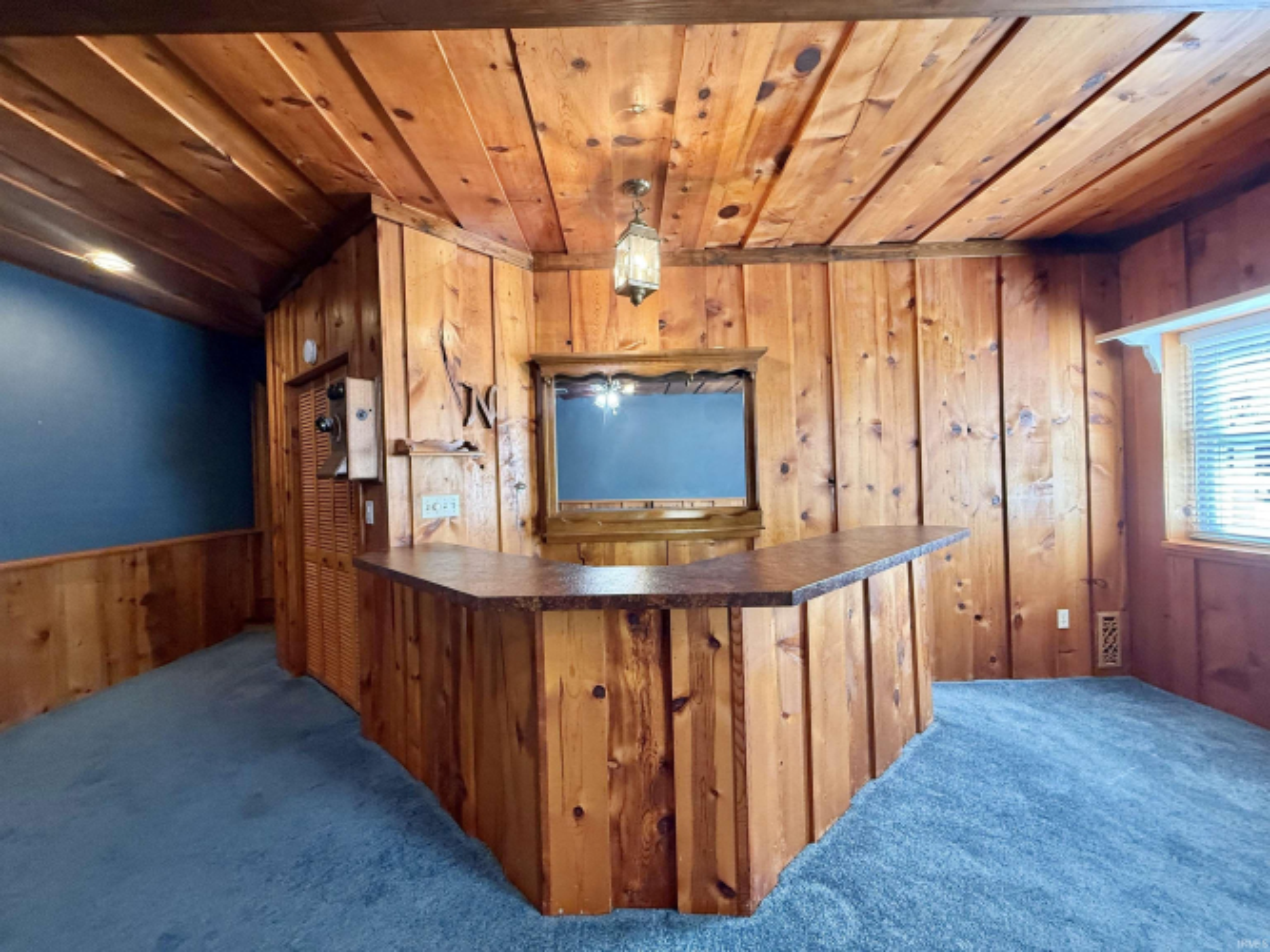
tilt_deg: -1.1
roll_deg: +1.2
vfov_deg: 85.7
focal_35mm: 14
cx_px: 635
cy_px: 476
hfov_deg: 102.1
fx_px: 514
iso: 250
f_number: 2.2
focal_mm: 2.22
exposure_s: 1/60
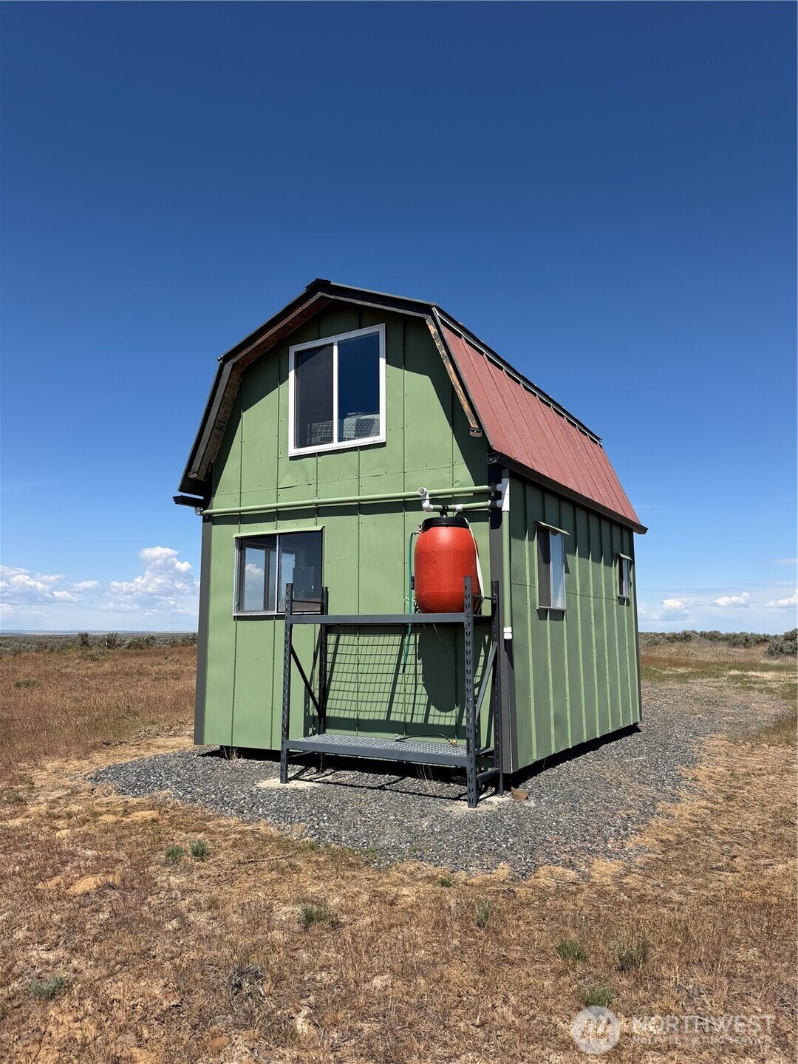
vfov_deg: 71.6
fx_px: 738
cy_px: 532
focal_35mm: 24
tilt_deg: +7.3
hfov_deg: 56.8
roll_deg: +0.1
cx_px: 399
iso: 80
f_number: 1.78
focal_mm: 6.76
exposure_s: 1/5319
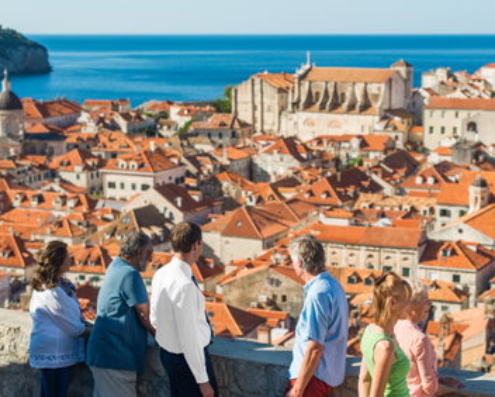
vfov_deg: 23.9
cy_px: 220
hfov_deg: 29.5
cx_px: 302
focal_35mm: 64
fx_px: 938
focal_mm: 50
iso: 100
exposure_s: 1/1250
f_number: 4
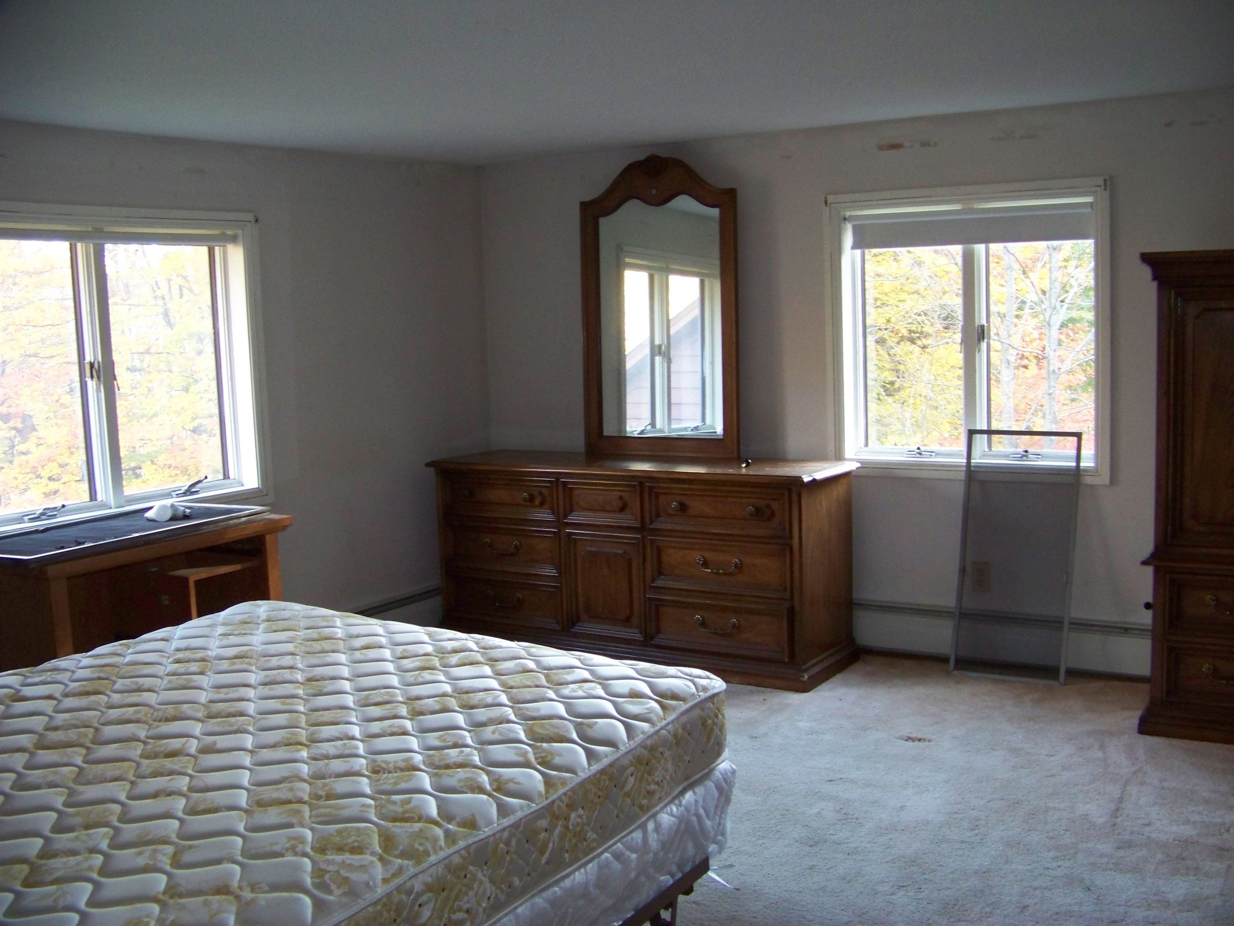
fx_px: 1283
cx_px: 617
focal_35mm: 36
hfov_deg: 51.4
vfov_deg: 39.7
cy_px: 463
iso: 200
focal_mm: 5.85
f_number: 2.8
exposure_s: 1/30
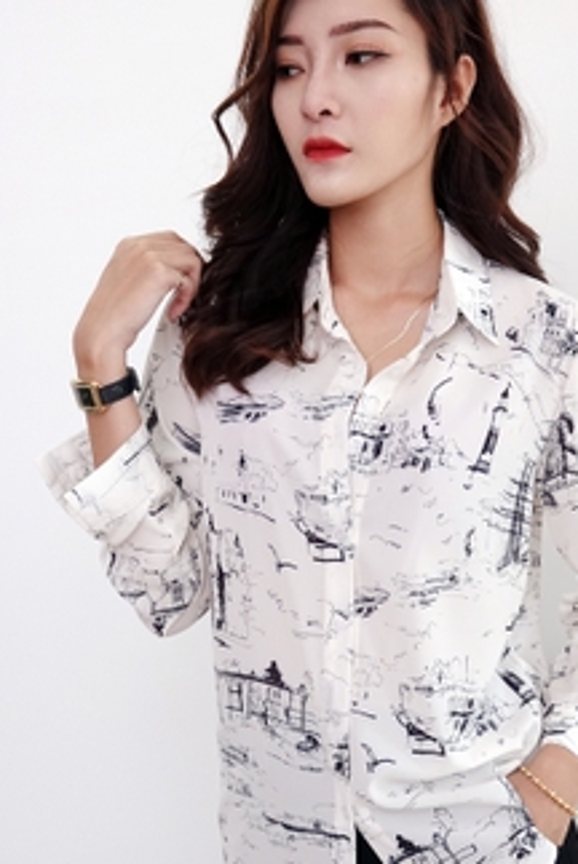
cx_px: 372
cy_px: 452
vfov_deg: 42.7
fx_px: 1105
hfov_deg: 29.2
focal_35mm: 46
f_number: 4
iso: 800
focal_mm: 11.51
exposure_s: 1/125
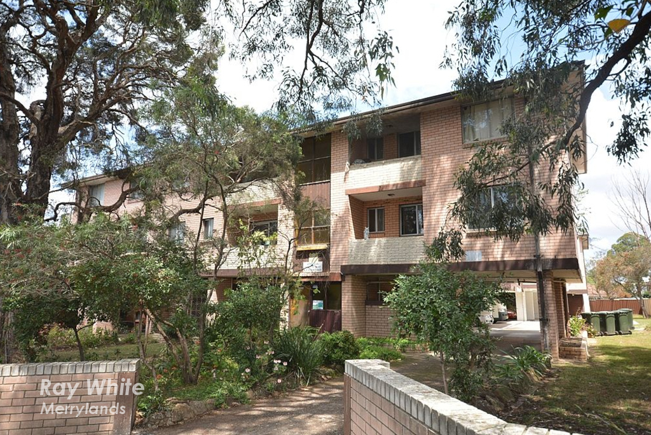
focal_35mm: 15
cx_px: 326
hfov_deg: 100.3
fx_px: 272
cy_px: 218
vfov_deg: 77.5
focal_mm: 10
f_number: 4
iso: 220
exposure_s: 1/60
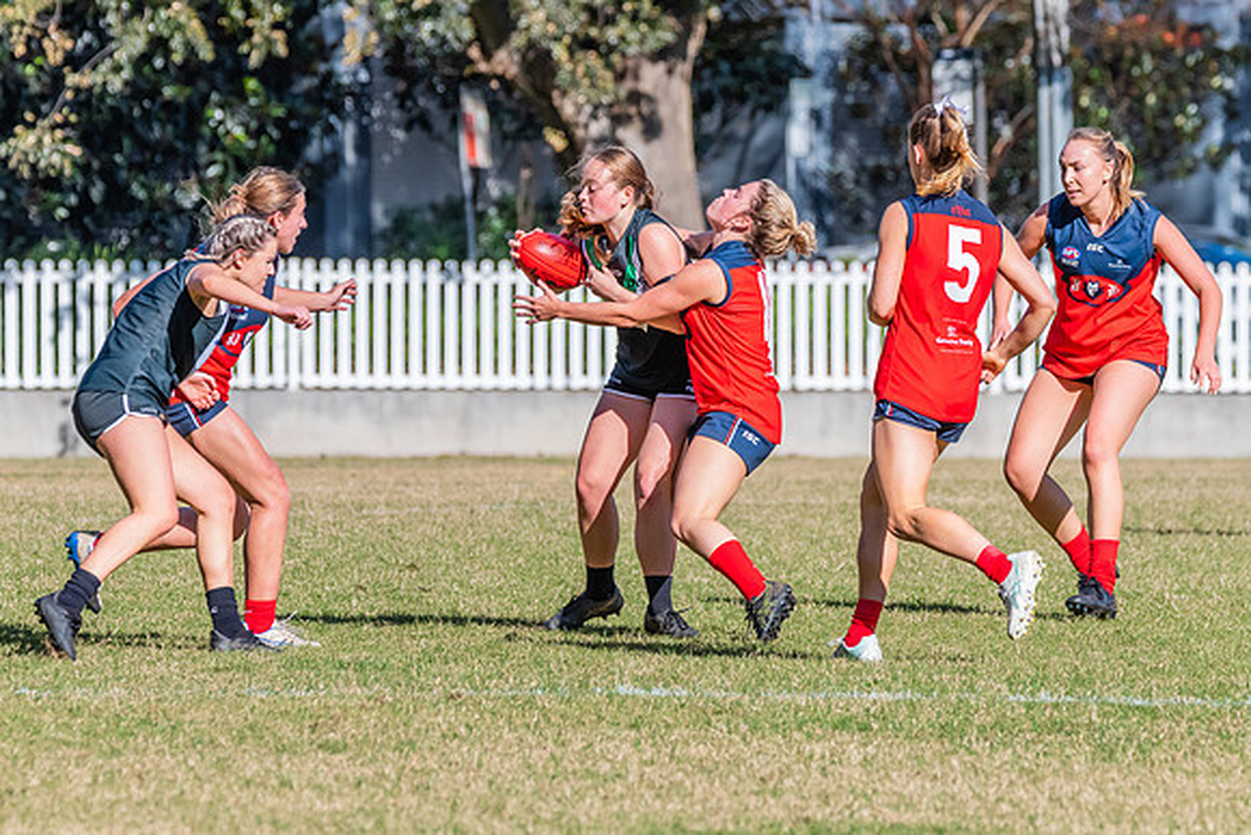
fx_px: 15021
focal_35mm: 432
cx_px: 625
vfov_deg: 3.2
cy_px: 386
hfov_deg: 4.8
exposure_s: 1/1600
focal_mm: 320
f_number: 9
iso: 800
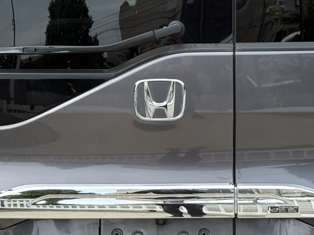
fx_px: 1288
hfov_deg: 13.9
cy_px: 95
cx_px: 162
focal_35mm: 142
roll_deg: +2.0
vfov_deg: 10.4
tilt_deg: -6.5
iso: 80
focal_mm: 6.76
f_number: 1.78
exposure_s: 1/1838
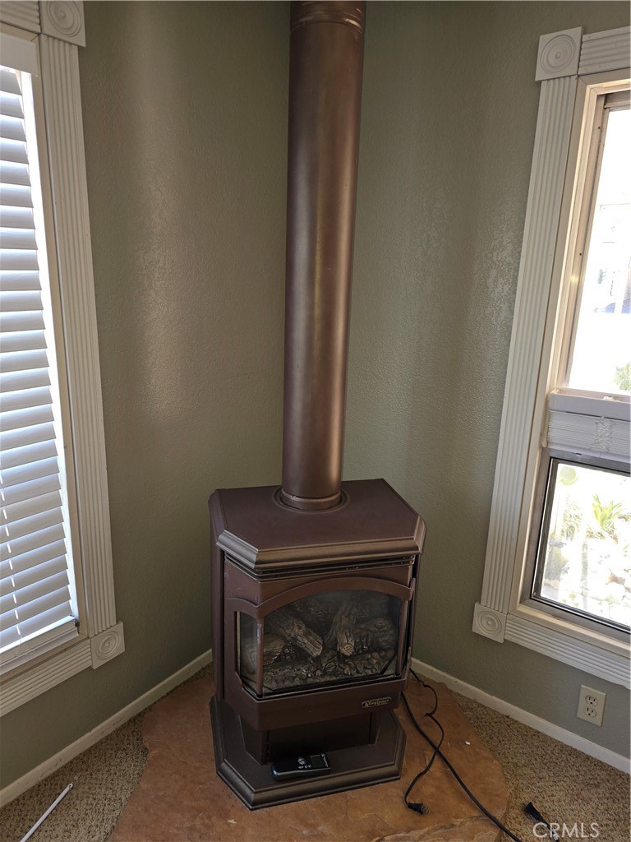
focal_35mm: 23
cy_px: 421
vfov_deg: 73.9
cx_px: 316
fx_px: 559
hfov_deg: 58.9
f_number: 1.7
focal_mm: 6.3
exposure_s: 1/60
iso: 100
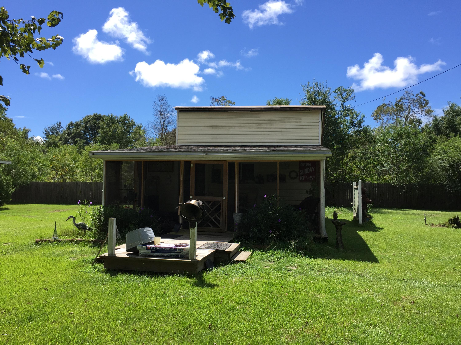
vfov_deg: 48.2
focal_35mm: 29
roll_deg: -1.0
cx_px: 230
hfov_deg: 61.7
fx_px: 386
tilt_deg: +1.2
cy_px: 172
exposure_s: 1/1647
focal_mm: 4.15
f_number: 2.2
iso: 32
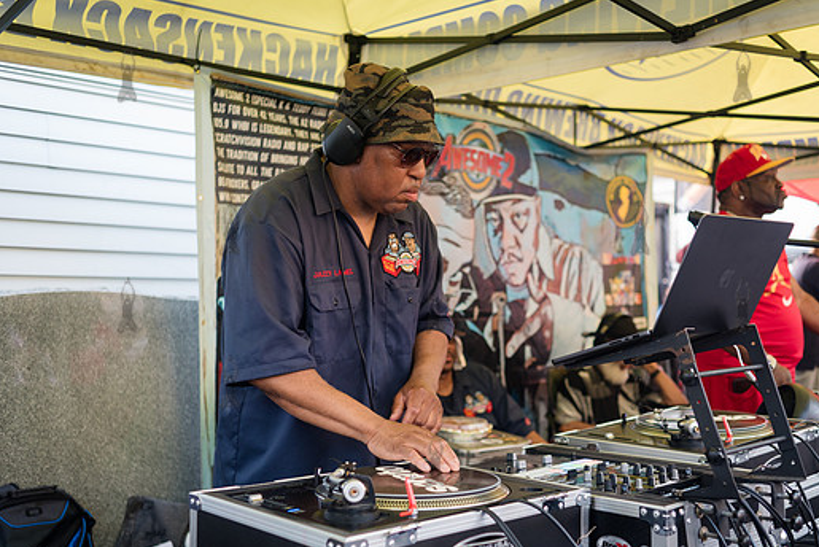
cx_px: 430
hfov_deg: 48.4
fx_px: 910
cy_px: 304
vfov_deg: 33.4
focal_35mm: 40
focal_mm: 35
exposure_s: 1/160
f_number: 2.8
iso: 500
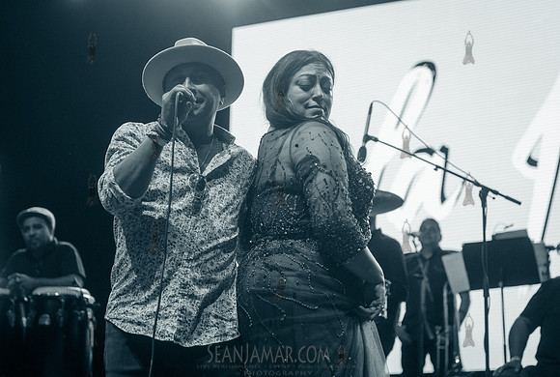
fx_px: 1376
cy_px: 167
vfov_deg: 15.6
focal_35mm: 88
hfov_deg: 23.0
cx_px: 261
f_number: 4
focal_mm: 70
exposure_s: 1/1250
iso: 2500
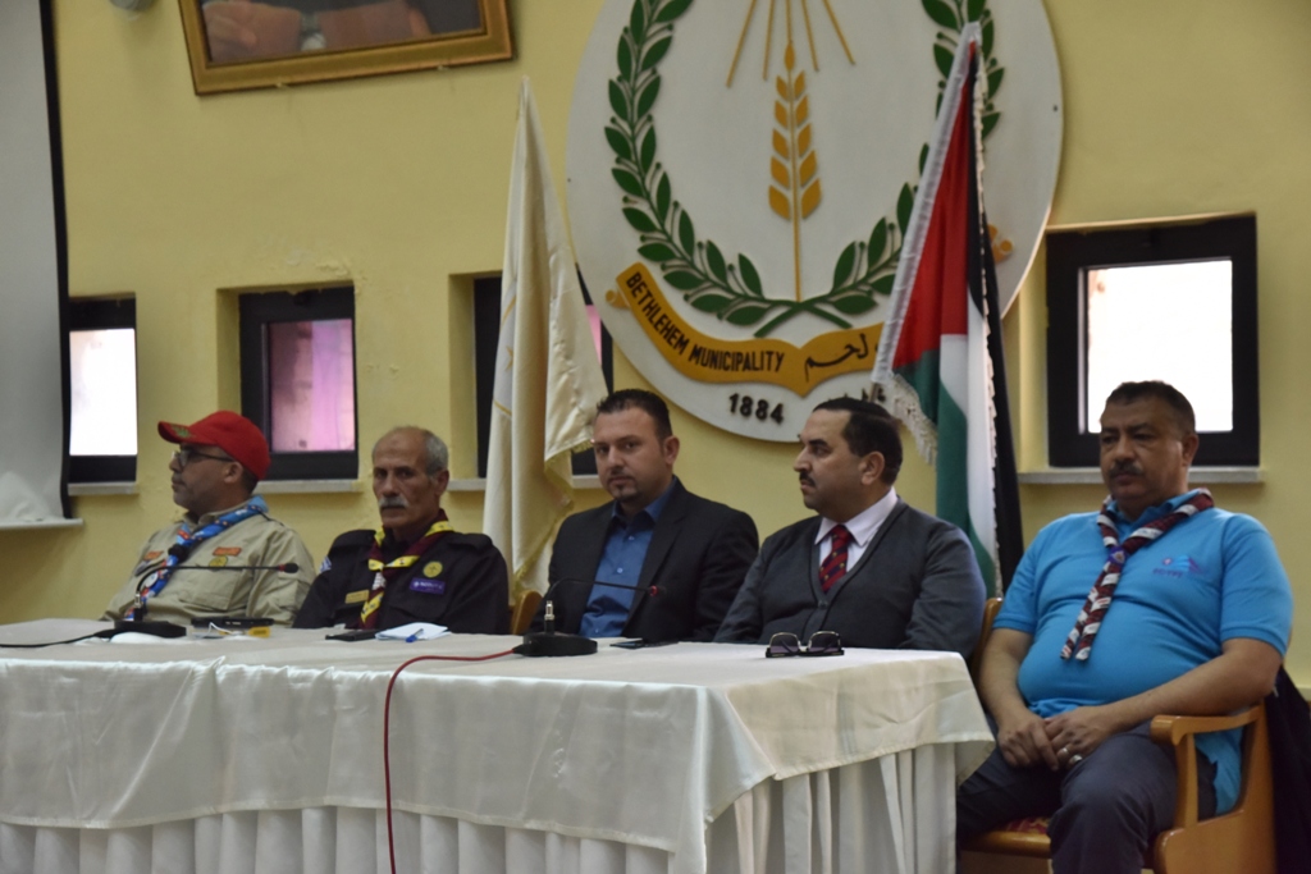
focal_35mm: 70
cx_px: 656
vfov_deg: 19.5
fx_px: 2549
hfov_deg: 28.8
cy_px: 437
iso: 2500
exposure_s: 1/250
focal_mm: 70
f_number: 8
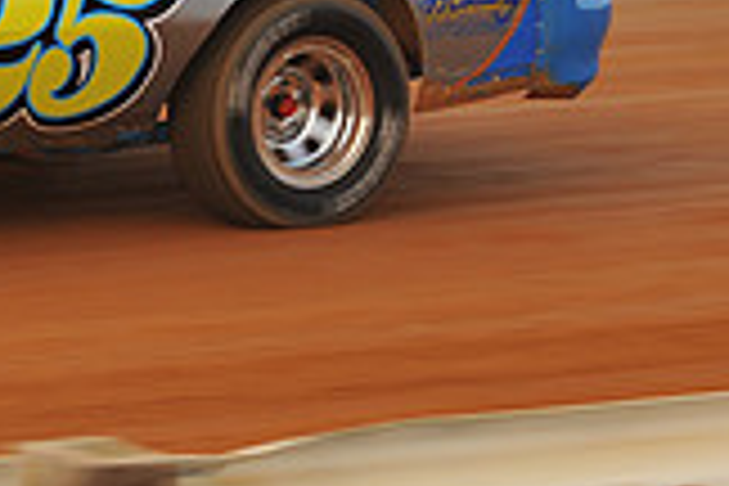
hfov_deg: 5.4
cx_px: -486
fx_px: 7634
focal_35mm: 377
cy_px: -166
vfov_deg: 3.6
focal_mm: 105
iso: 400
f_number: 8
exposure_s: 1/320
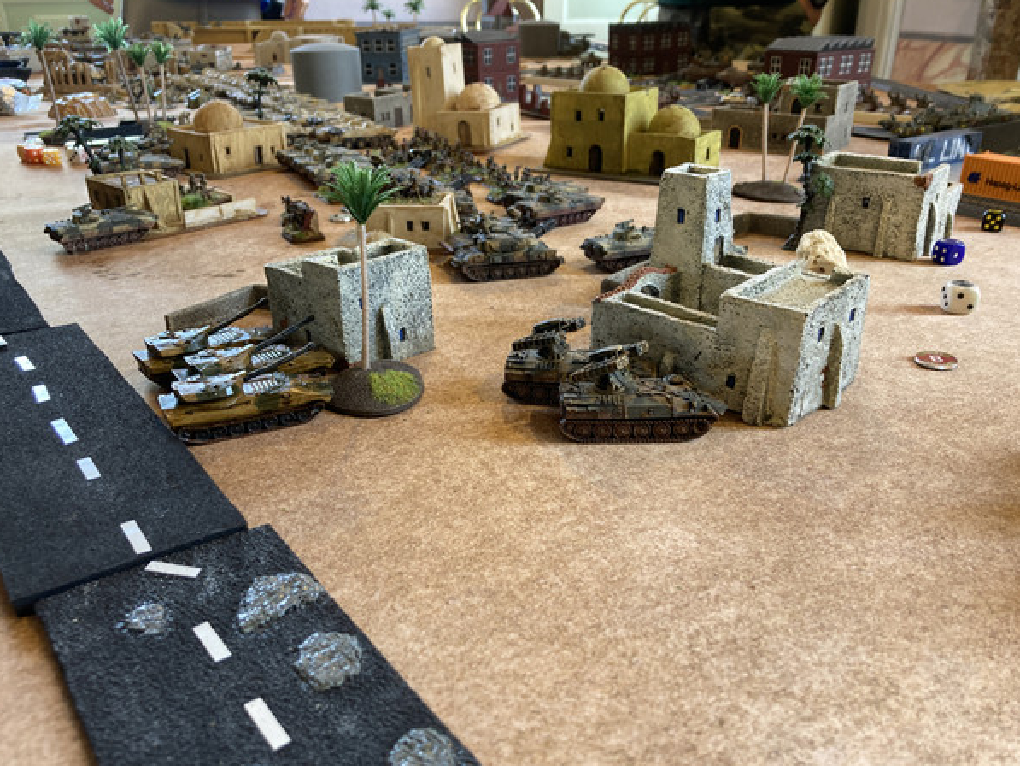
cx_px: 523
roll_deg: +0.3
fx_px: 884
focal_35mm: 30
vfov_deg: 46.8
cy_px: 398
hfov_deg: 59.9
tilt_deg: -24.7
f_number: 1.8
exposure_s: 1/50
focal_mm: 3.99
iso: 80
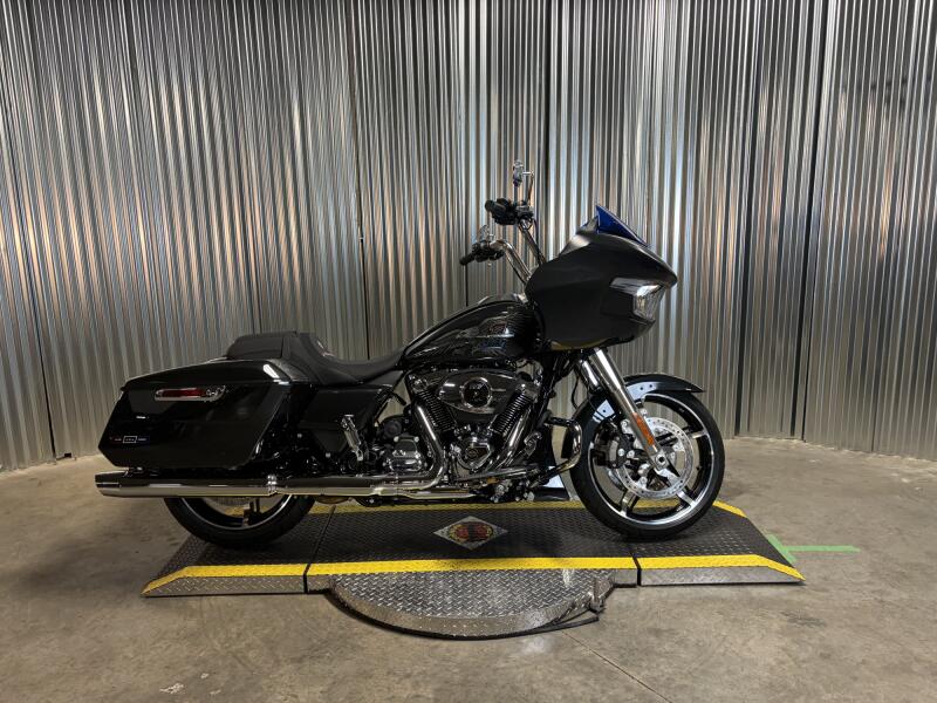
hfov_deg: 67.3
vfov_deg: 53.1
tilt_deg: -11.2
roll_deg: +1.1
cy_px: 352
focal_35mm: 26
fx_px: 704
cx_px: 468
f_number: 1.6
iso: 160
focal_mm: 5.96
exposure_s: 1/60
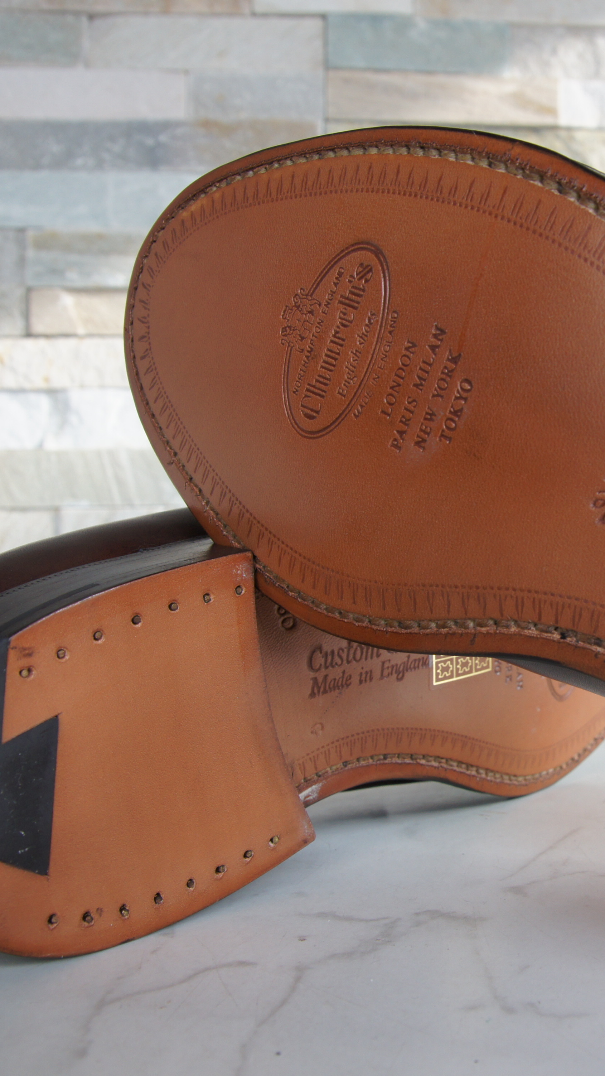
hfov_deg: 27.7
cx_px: 584
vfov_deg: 49.6
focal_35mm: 41
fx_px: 1164
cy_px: 542
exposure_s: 1/60
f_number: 7.1
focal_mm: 17
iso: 200
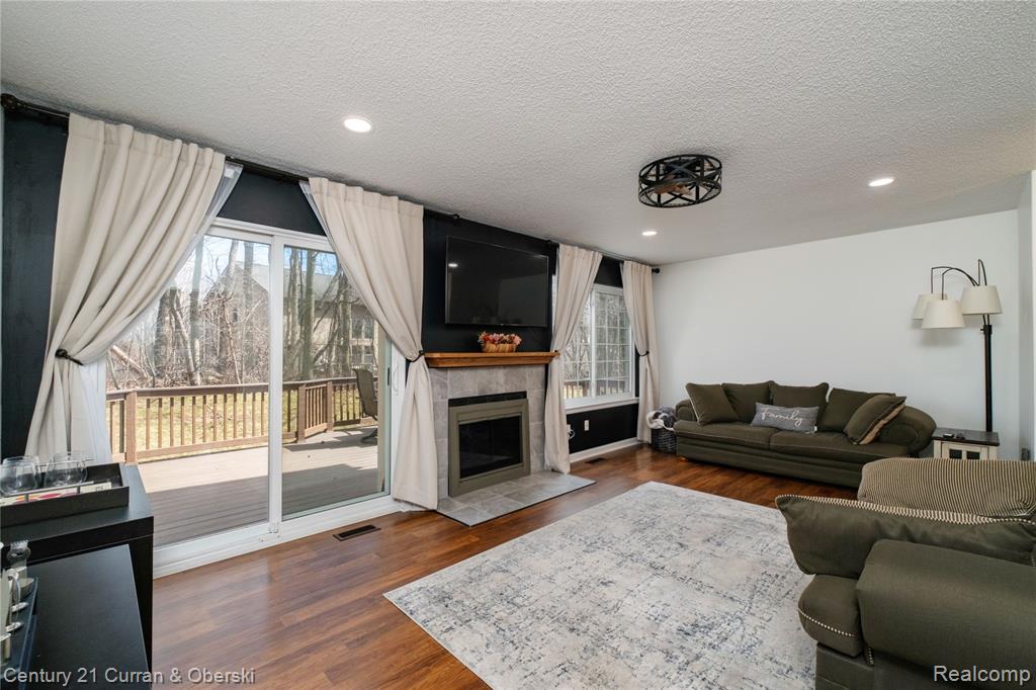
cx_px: 518
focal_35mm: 15
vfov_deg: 77.3
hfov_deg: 100.4
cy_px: 345
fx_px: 432
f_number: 8
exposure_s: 1/250
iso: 500
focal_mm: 10
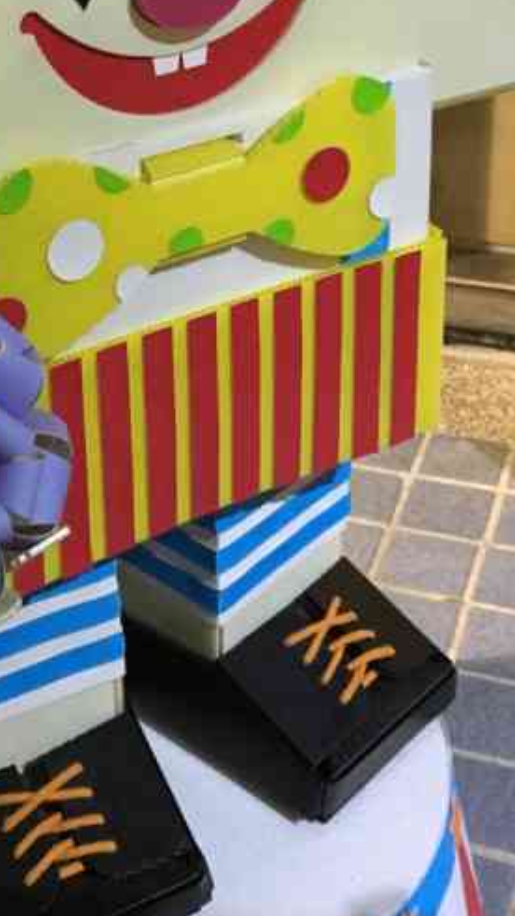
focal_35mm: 60
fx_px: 1457
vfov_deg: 33.7
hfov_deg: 19.9
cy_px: 160
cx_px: 153
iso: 200
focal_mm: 4.15
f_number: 2.2
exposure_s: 1/17
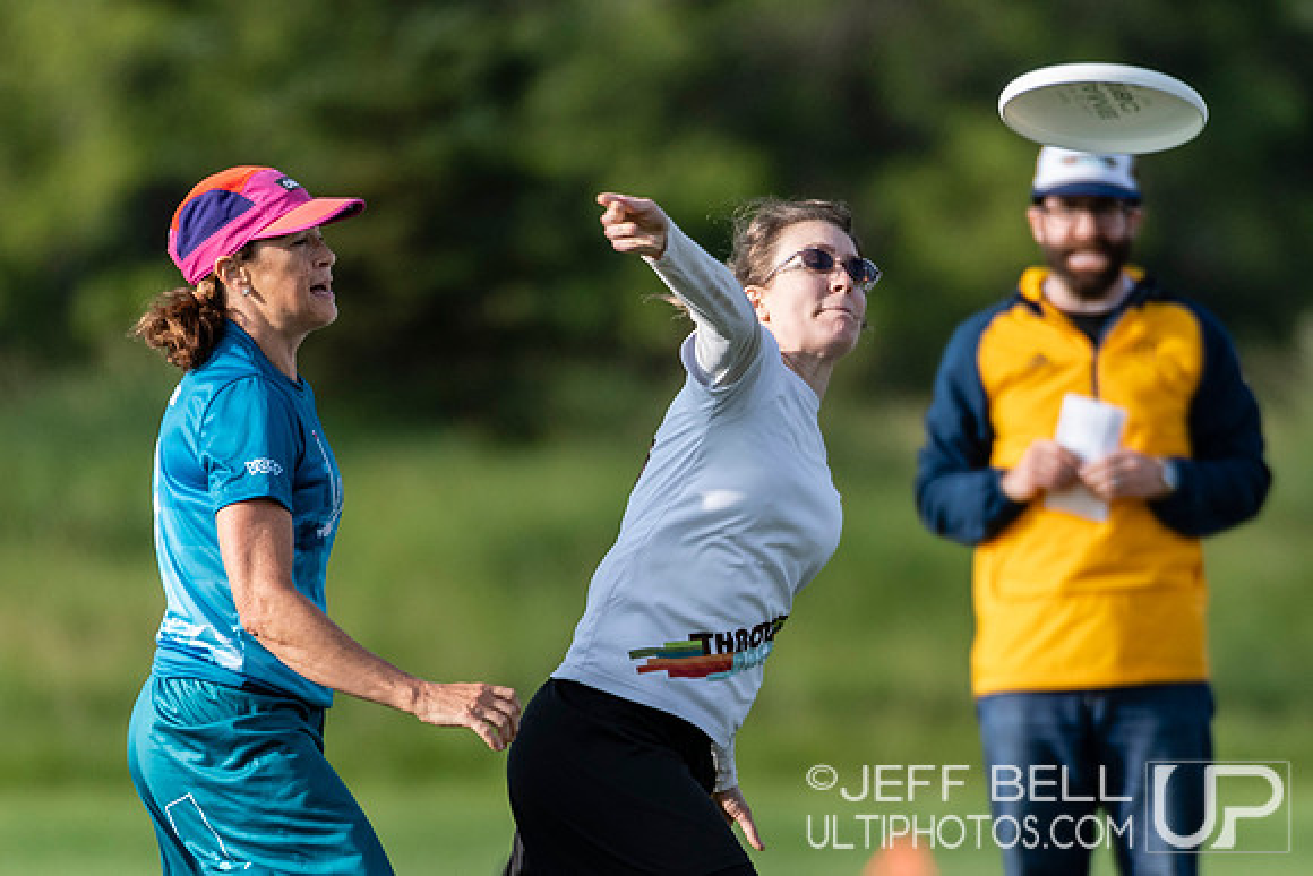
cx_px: 806
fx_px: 35420
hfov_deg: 2.1
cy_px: 632
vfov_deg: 1.4
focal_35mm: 971
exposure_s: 1/1600
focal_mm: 400
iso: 280
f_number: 4
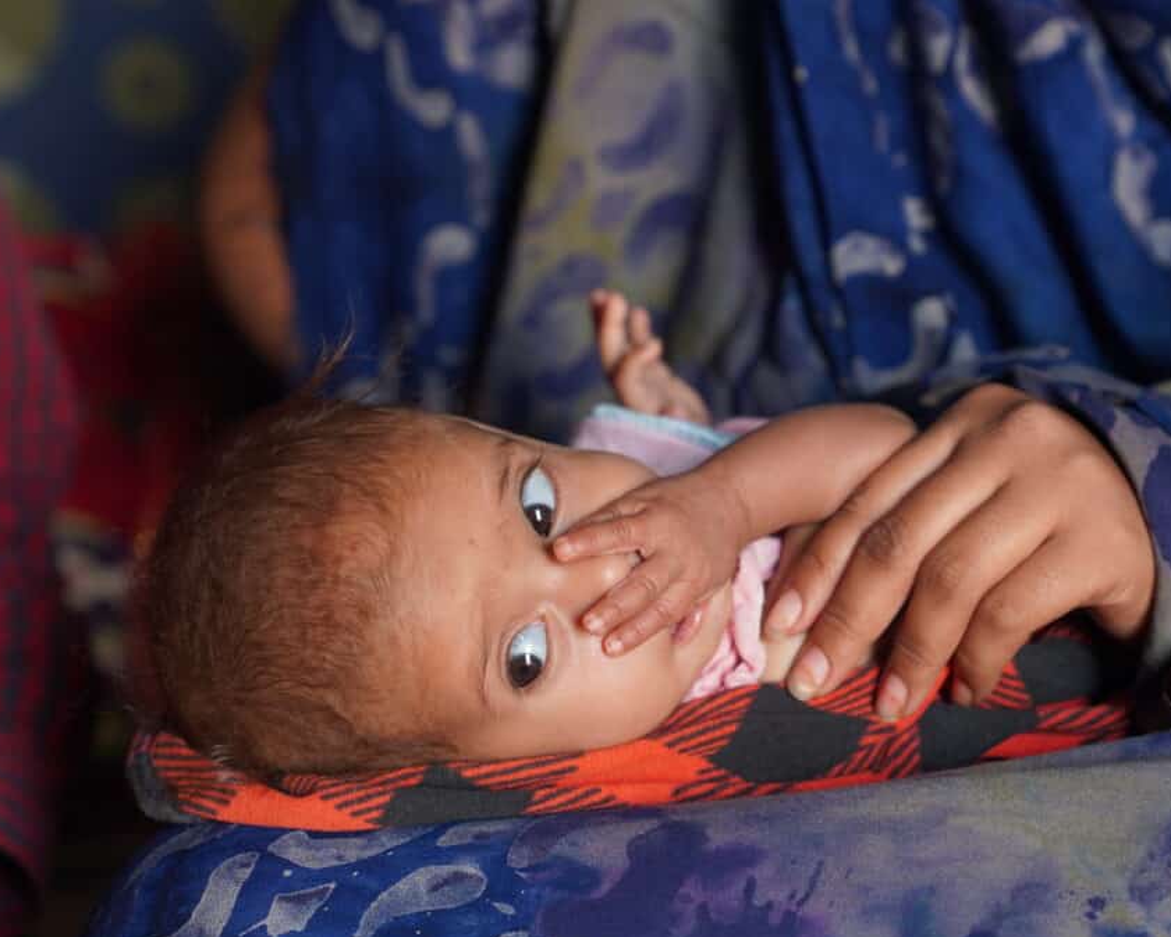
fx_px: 2773
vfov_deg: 19.2
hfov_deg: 23.8
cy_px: 474
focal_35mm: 80
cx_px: 512
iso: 1250
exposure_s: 1/160
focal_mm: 70
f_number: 4
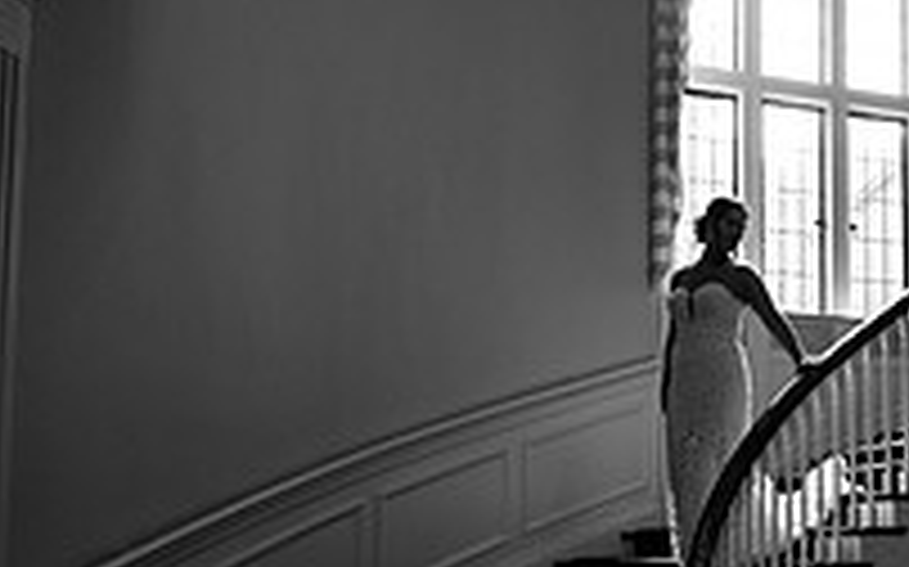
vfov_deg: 30.3
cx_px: 828
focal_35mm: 41
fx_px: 1015
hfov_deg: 43.8
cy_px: 470
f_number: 2.8
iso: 1000
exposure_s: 1/200
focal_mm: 14
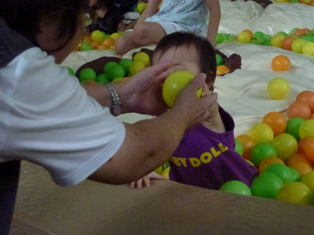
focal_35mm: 65
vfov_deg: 22.6
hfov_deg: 29.8
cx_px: 157
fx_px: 590
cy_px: 118
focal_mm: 11.7
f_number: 4.6
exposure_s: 1/160
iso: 1600
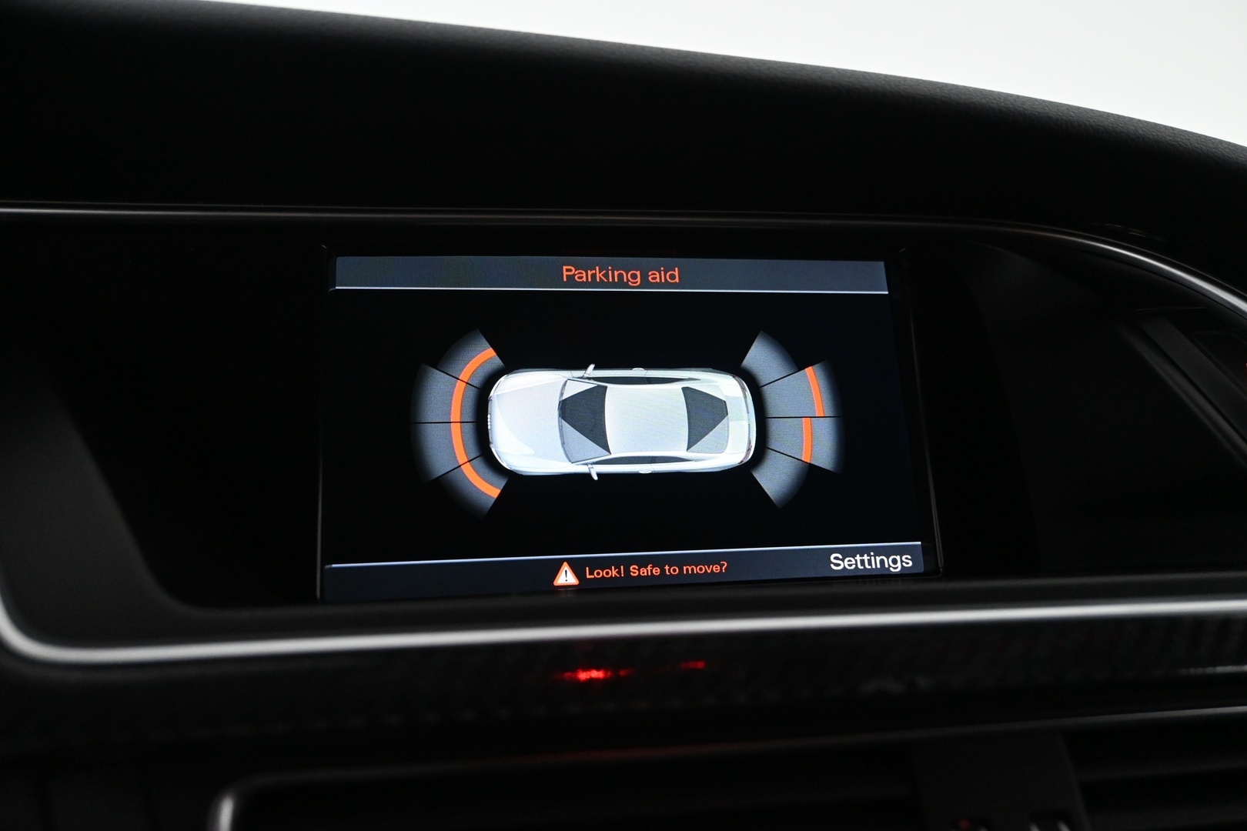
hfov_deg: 61.9
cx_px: 624
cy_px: 416
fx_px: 1039
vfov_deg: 43.6
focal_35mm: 30
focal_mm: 20
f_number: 4.5
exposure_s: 1/80
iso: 3200
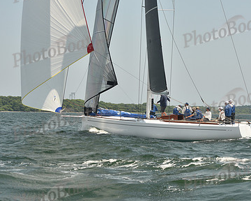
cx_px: 147
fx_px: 787
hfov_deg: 18.1
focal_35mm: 106
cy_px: 76
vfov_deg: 14.5
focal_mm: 70
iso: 250
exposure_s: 1/640
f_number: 6.3
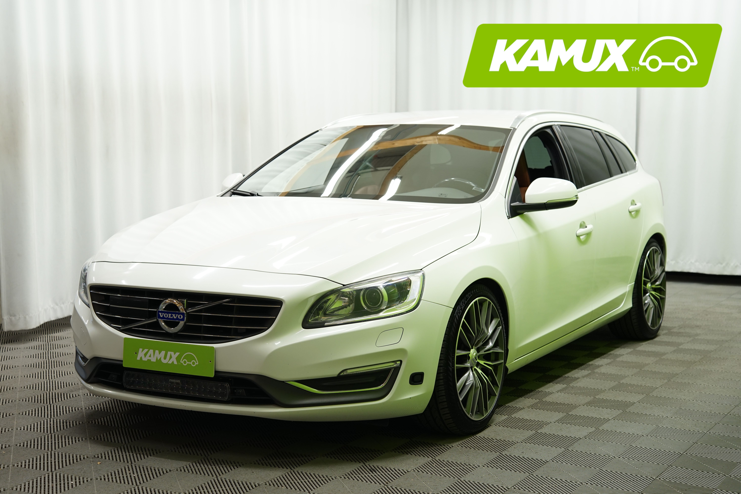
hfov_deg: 36.2
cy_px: 247
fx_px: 1132
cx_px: 370
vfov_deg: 24.6
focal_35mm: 55
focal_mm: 55
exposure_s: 1/20
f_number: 5
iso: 500
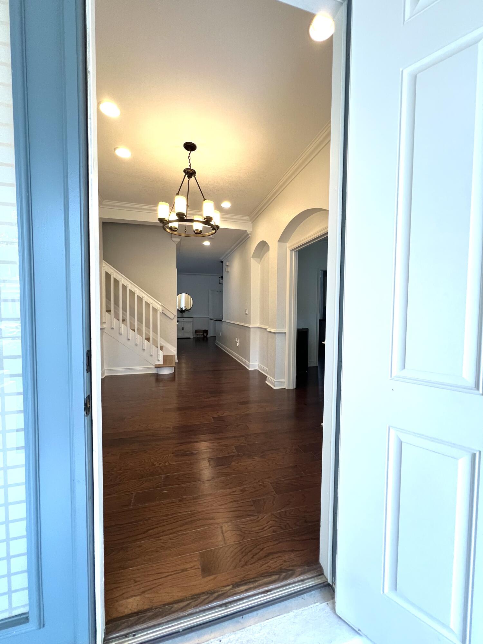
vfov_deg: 106.2
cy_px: 322
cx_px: 242
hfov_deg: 89.9
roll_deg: +0.1
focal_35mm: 13
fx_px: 242
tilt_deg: -2.6
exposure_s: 1/120
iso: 160
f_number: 1.8
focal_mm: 1.57
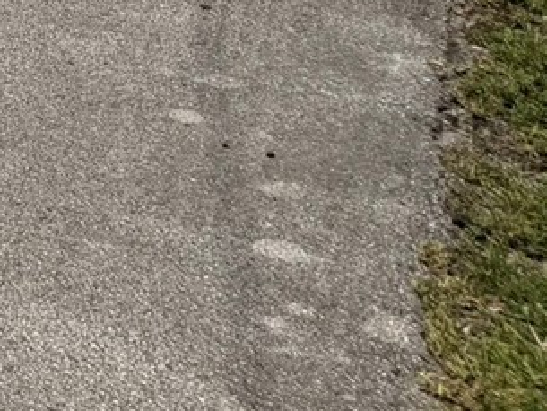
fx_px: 1992
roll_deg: +3.1
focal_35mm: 126
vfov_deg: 10.3
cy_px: -562
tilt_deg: -2.7
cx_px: -732
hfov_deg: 12.5
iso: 80
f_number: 1.78
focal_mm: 6.76
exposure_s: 1/9091
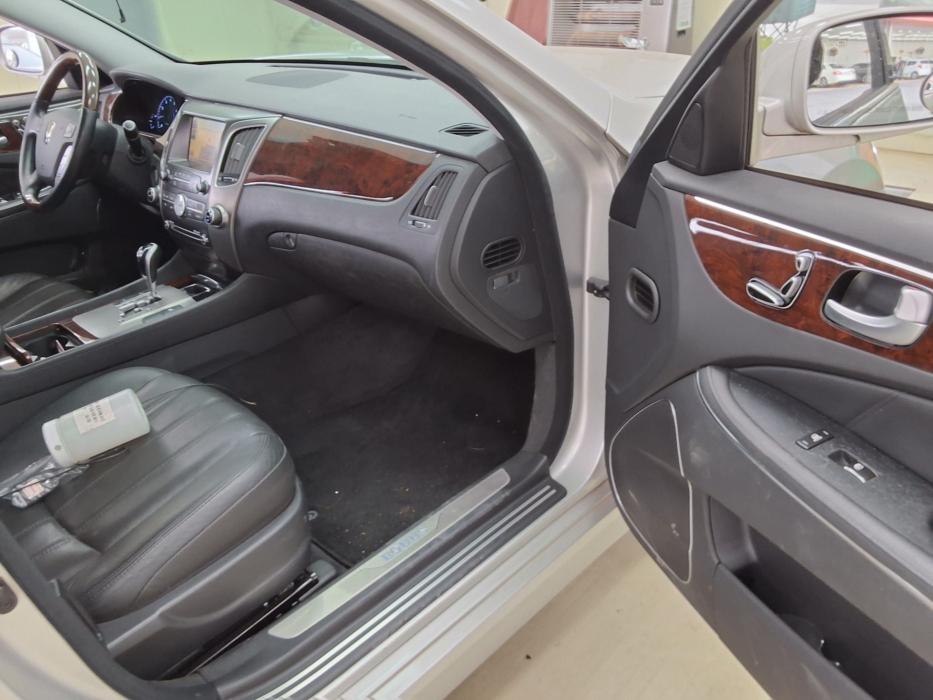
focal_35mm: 28
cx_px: 466
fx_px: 755
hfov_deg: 63.4
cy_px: 350
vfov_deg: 49.7
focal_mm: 2.91
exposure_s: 1/40
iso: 80
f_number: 1.9
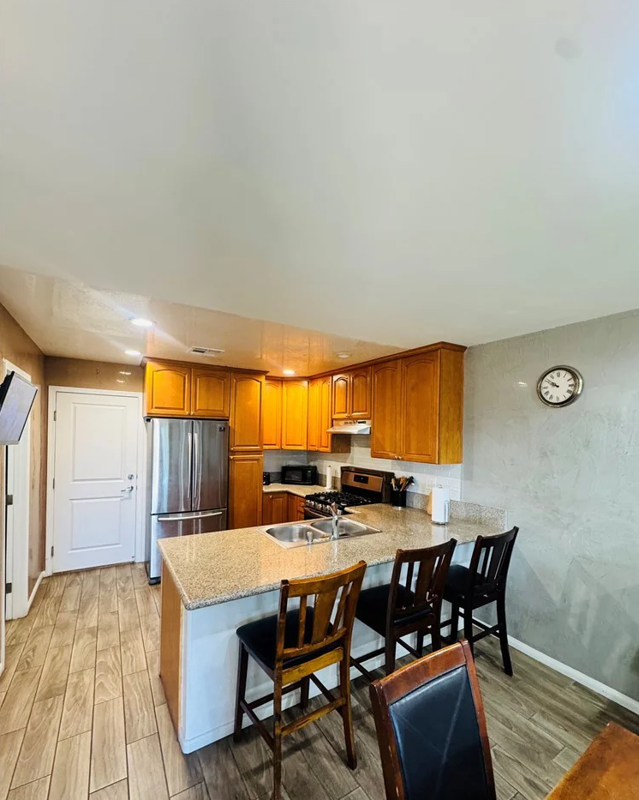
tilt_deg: +0.3
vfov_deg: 96.6
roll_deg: +0.1
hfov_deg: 84.0
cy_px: 436
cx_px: 327
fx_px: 355
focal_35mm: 15
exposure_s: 1/60
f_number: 2.2
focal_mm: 2.22
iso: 400
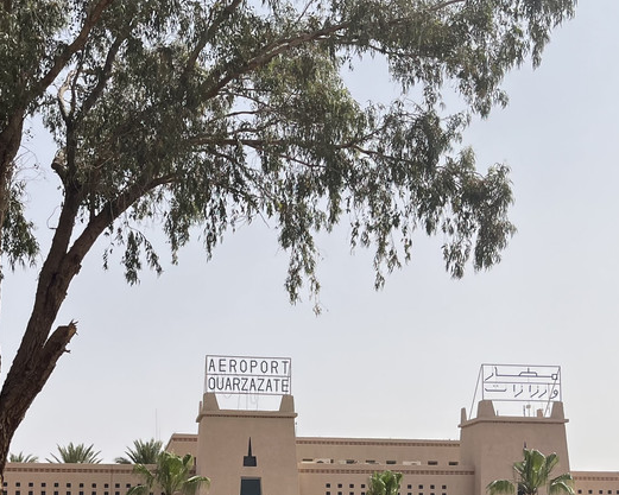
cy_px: 456
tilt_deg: +4.1
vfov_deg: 27.9
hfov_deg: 35.9
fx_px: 953
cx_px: 271
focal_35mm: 52
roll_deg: +1.0
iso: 50
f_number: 1.6
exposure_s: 1/6173
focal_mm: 5.1
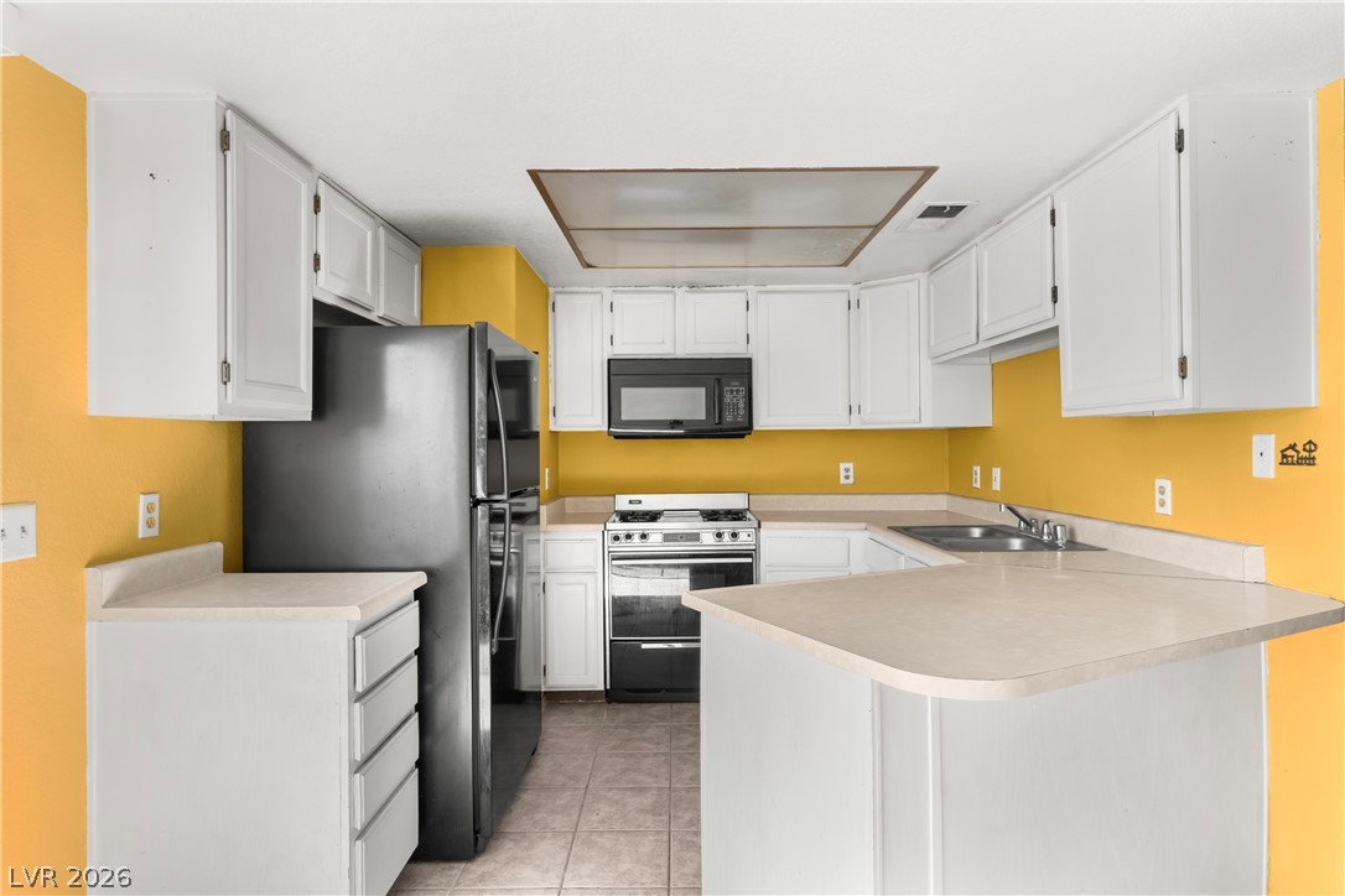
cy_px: 448
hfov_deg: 84.0
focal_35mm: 20
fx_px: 747
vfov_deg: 61.9
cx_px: 672
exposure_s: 1/20
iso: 400
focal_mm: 20
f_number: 8
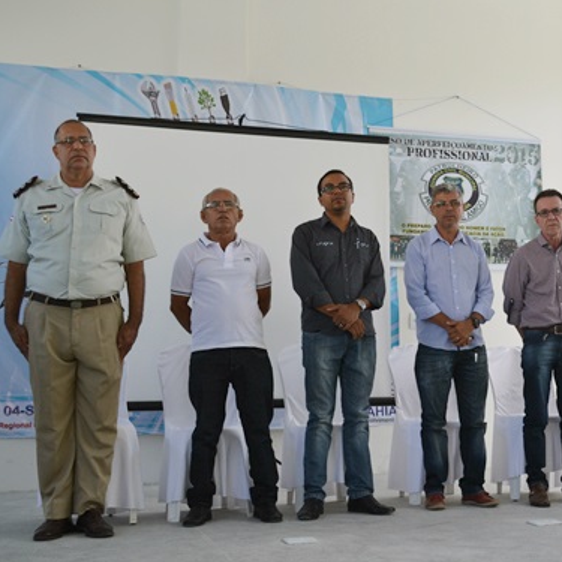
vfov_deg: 34.7
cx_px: 399
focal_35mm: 49
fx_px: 900
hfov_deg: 34.2
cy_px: 295
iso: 400
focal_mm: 24
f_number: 5
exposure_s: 1/80
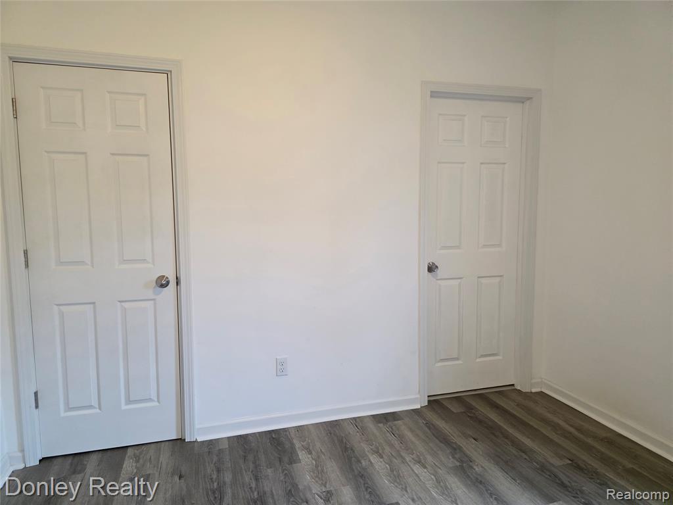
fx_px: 447
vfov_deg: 58.9
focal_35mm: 23
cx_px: 336
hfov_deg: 73.9
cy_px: 252
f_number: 1.7
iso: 1250
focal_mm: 6.3
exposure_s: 1/120
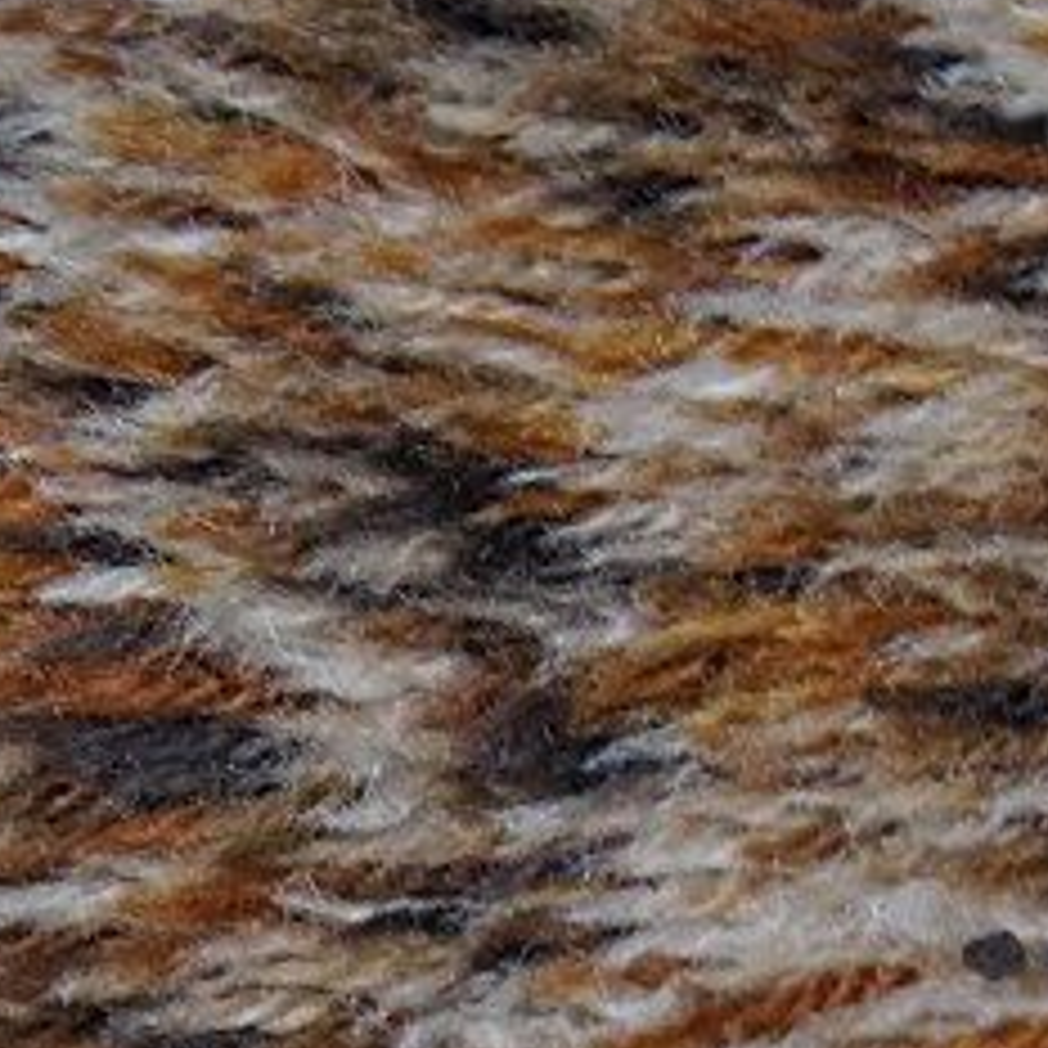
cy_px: 1223
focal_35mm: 137
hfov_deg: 12.7
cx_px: 364
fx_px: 4693
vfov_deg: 12.5
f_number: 6.3
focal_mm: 20
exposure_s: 1/13
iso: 400
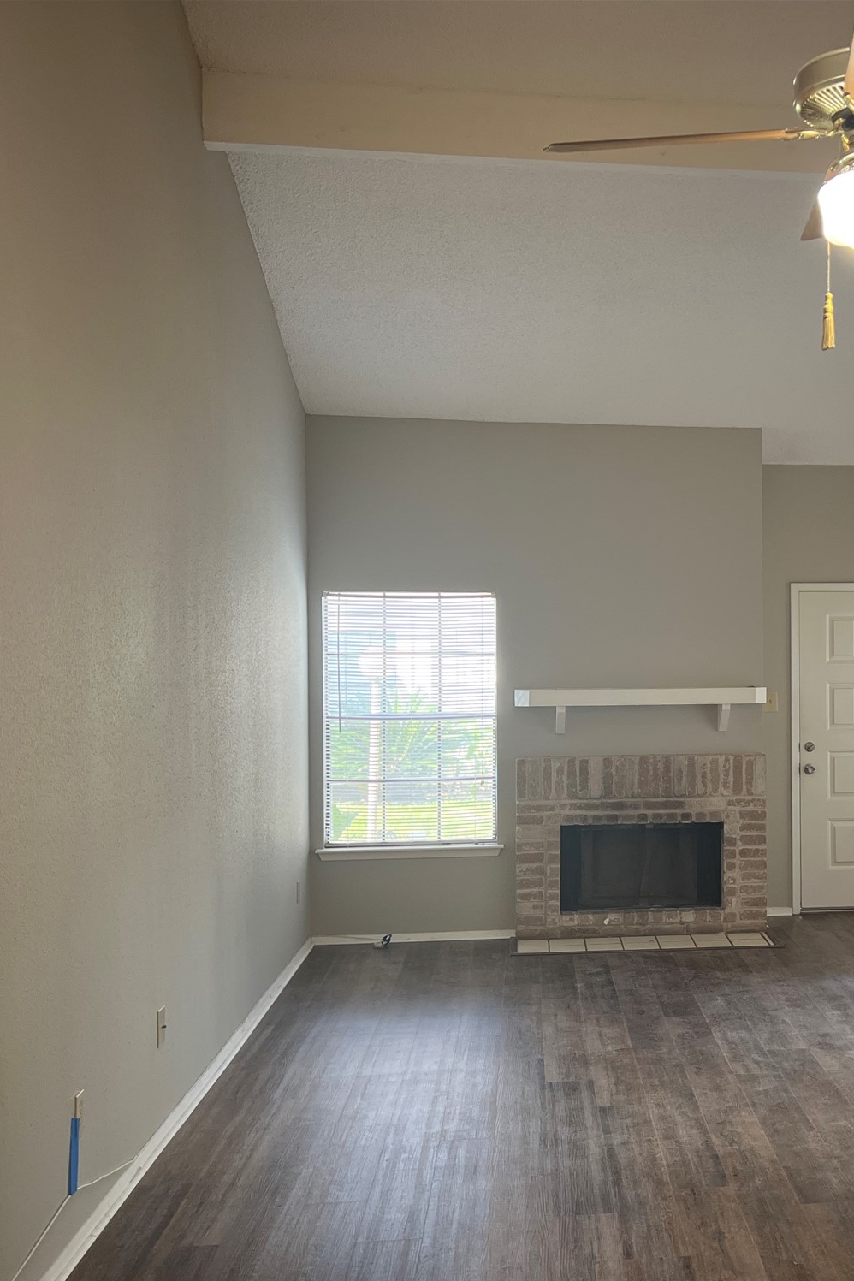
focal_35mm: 37
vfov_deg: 51.9
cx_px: 695
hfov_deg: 34.7
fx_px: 1316
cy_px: 656
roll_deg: +1.2
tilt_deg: +0.2
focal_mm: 5.7
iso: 125
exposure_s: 1/120
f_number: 1.5
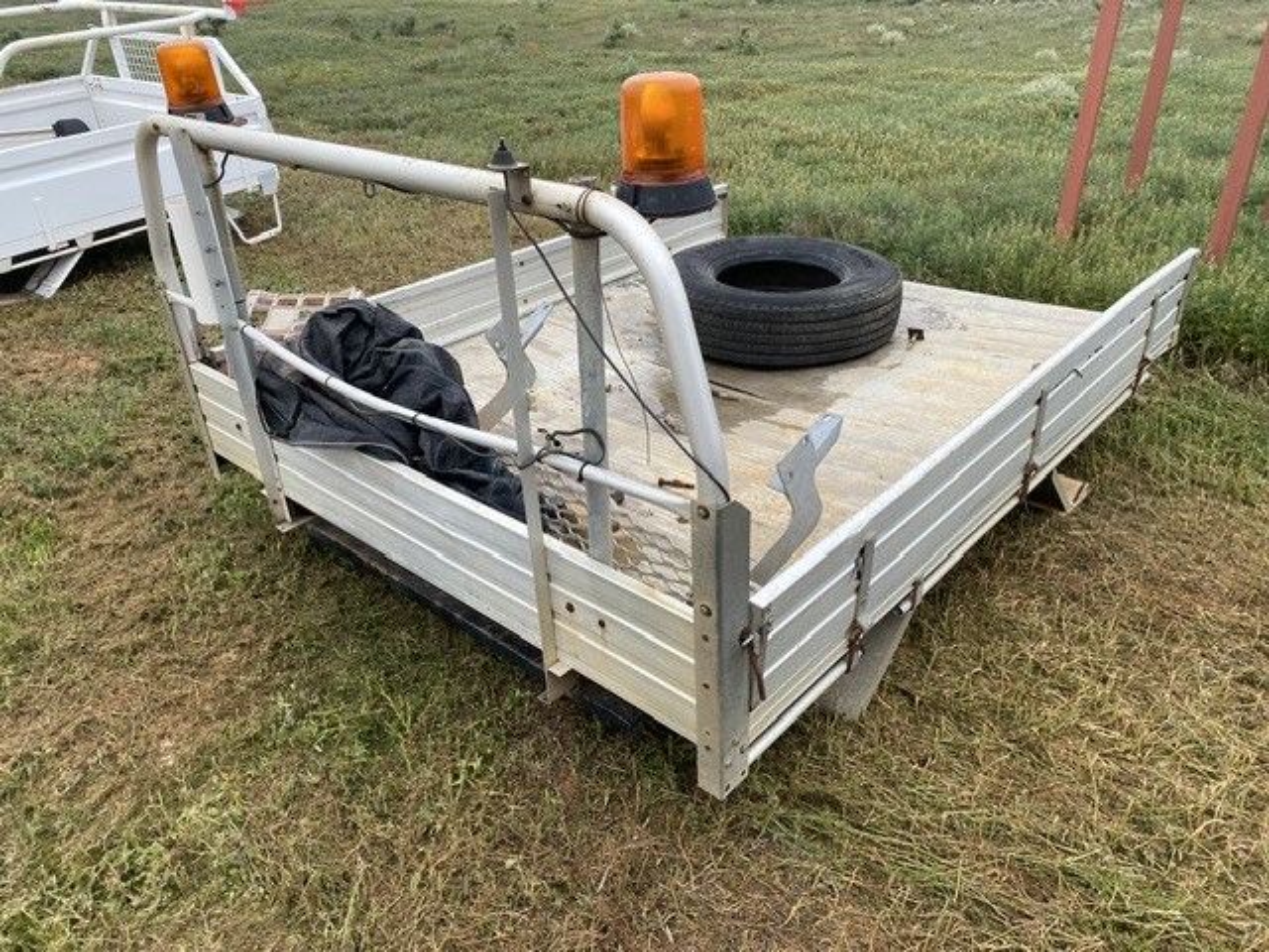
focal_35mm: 26
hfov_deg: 67.3
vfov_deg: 53.1
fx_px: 953
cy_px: 476
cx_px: 634
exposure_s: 1/772
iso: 32
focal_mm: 4.25
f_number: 1.8
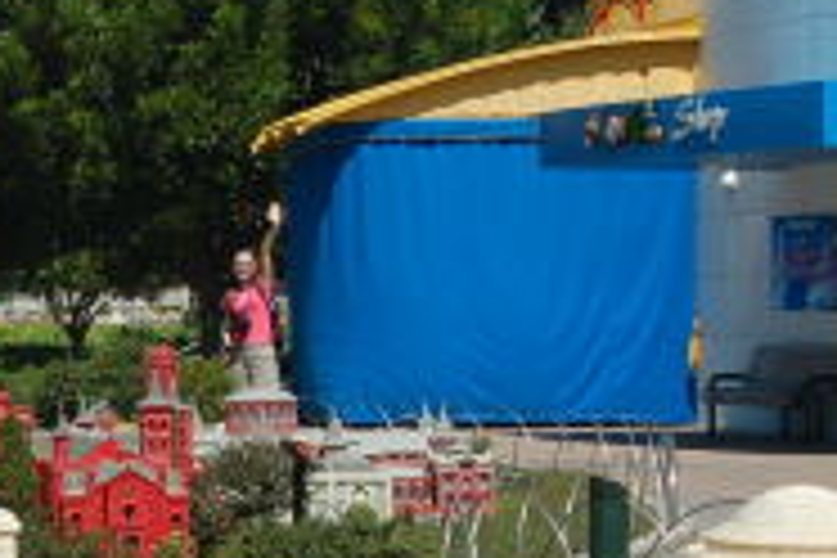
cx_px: -135
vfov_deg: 8.6
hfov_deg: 12.6
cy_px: 320
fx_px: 3713
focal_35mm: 160
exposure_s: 1/200
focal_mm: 31
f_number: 7.1
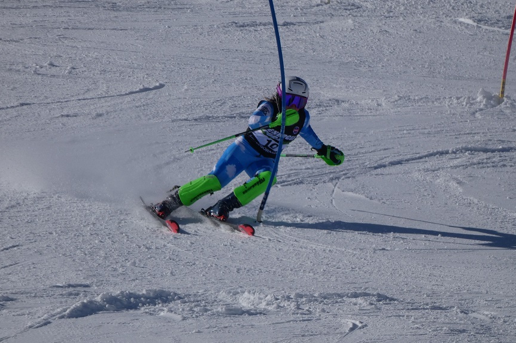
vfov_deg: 1.3
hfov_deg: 2.0
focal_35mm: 1018
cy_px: 174
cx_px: 258
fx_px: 14585
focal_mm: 174.8
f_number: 8
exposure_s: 1/1000
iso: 80
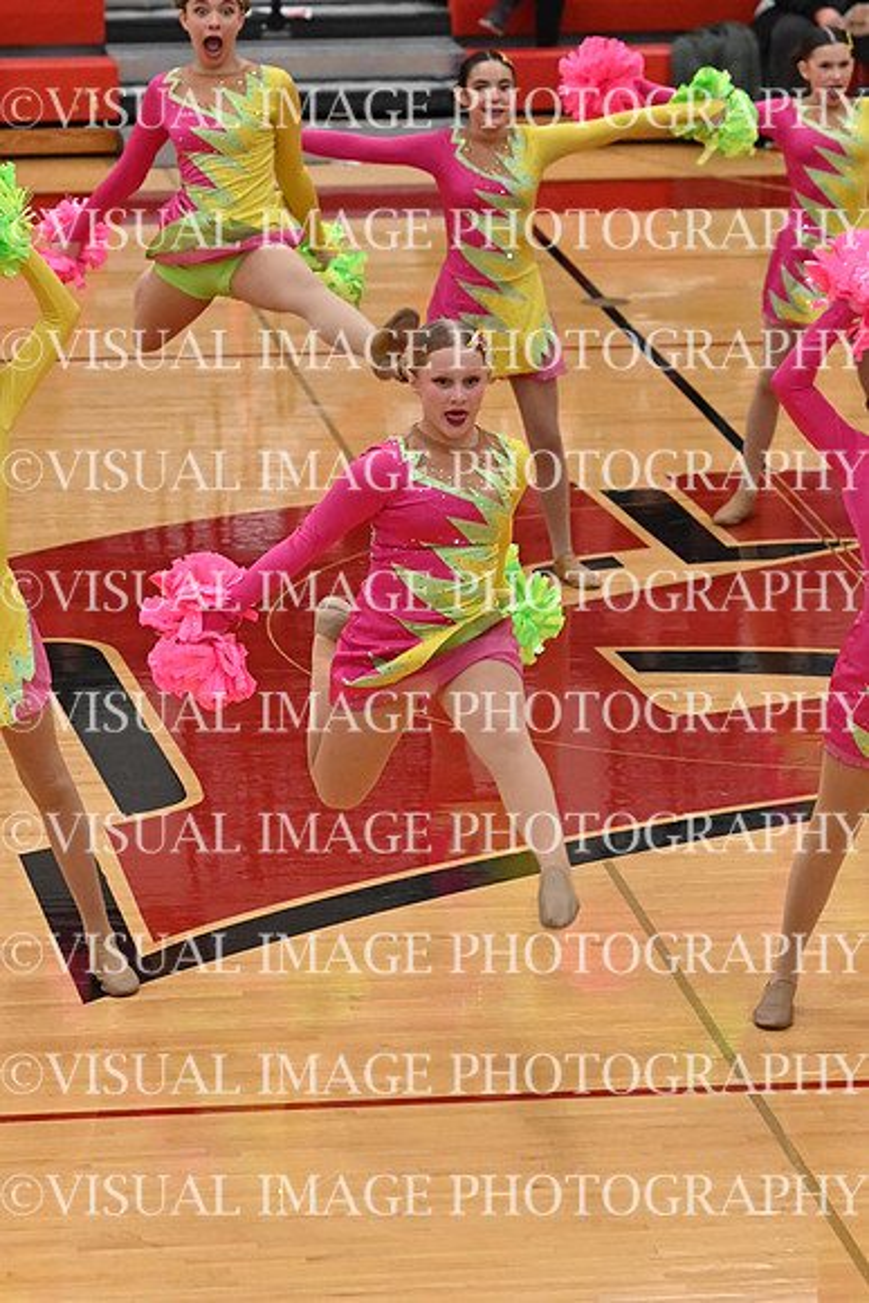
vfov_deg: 11.8
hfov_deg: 7.9
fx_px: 6296
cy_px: 652
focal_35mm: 174
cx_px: 434
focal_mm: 116
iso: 6400
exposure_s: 1/400
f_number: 4
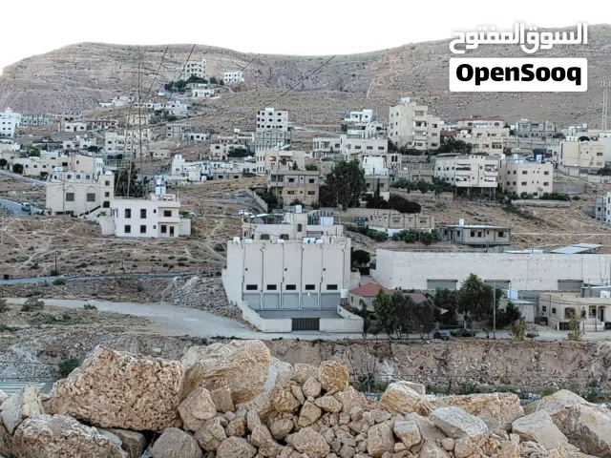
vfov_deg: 19.6
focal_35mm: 75
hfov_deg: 26.0
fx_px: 1324
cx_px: 306
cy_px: 229
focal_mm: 4.05
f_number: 1.8
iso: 197
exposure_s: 1/100
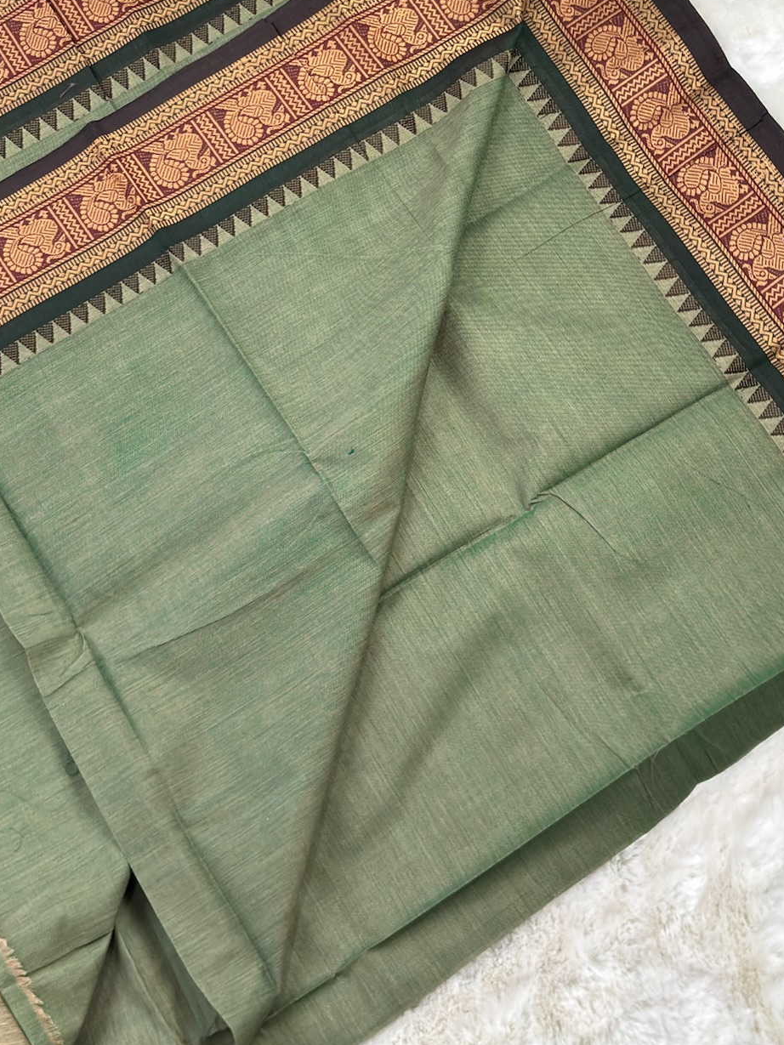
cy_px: 273
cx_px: 406
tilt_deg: -70.2
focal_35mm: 70
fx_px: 2113
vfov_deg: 27.4
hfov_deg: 21.0
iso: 80
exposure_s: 1/100
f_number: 1.6
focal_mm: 5.96
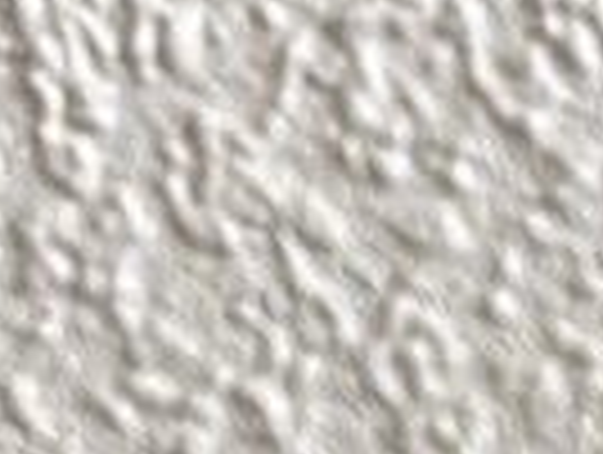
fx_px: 4049
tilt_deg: -27.4
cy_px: 2513
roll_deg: -0.7
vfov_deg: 4.9
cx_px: 1863
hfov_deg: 7.4
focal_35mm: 232
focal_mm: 5.1
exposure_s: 1/100
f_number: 1.6
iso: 125
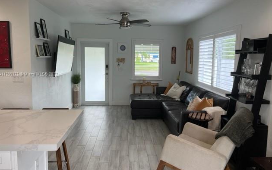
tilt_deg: -6.0
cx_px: 136
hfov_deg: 66.5
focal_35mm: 28
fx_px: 208
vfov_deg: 44.5
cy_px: 75
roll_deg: -0.9
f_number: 1.5
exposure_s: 1/154
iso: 50
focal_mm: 5.7
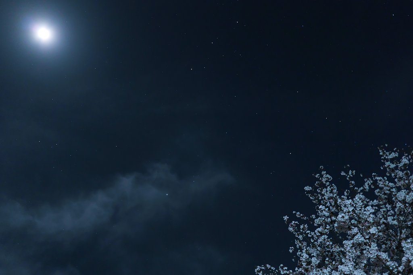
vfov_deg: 37.9
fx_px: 402
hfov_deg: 54.4
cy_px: 138
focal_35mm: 35
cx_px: 206
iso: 6400
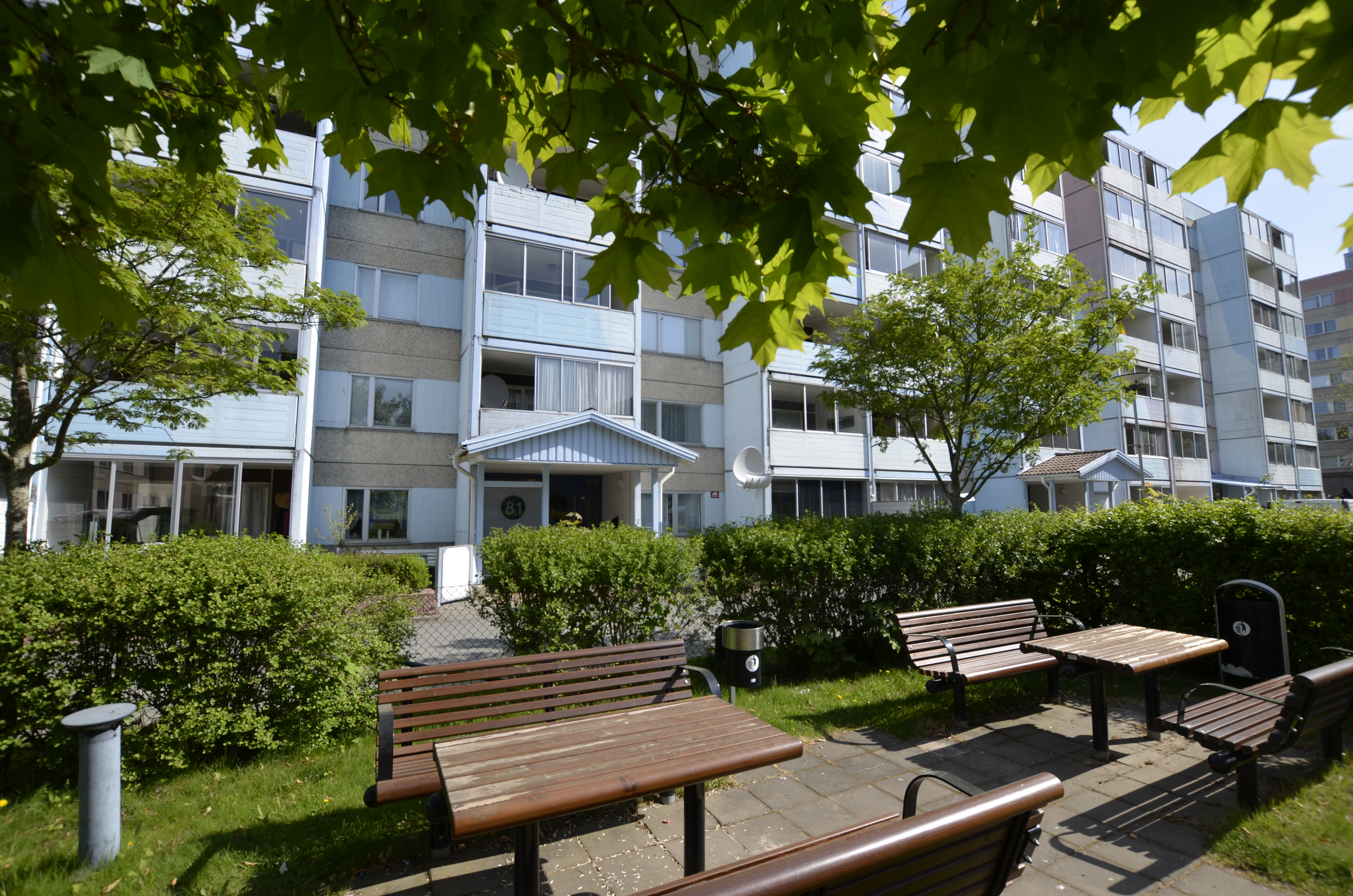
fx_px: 563
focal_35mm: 15
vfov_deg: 77.1
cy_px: 448
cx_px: 676
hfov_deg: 100.5
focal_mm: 10
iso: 140
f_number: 8
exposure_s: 1/250
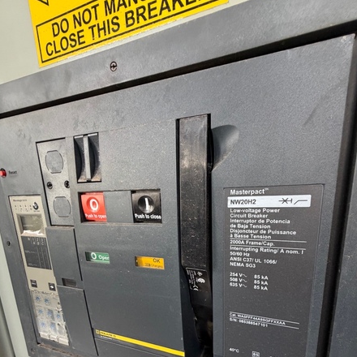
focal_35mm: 18
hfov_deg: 80.7
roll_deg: +1.9
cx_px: 187
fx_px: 210
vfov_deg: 77.9
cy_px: 240
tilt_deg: -14.1
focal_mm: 2.22
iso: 320
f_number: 2.2
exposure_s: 1/121
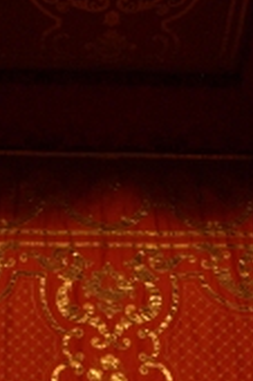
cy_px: 518
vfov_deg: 19.9
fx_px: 982
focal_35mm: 93
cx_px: 140
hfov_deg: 14.7
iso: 800
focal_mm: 22
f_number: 4
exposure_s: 1/6
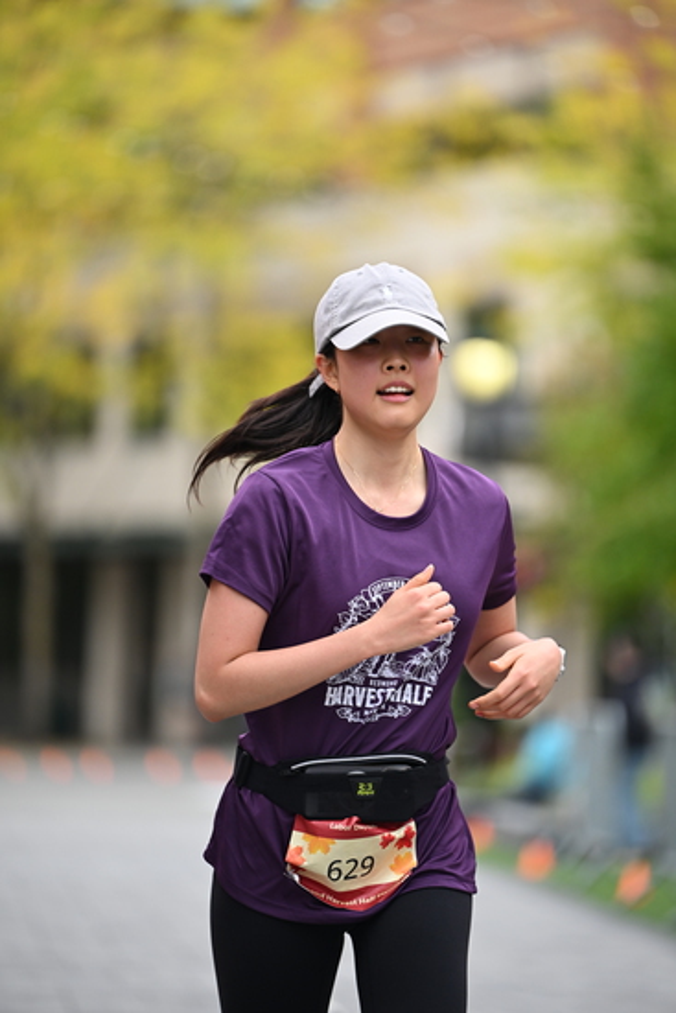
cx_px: 338
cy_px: 506
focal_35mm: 195
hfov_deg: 7.0
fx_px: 5489
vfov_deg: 10.5
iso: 640
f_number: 2.8
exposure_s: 1/1600
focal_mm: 195
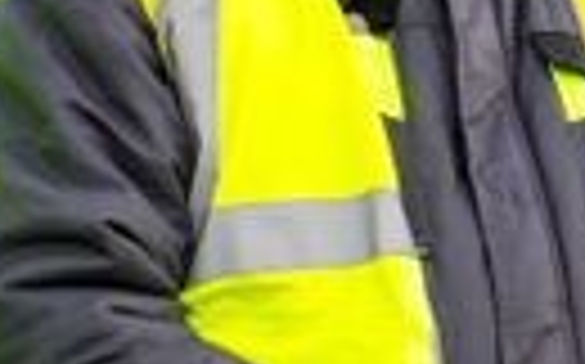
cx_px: 1397
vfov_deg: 3.7
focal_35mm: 356
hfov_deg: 5.7
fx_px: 5671
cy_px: 162
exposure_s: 1/500
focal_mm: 65
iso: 1000
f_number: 4.5
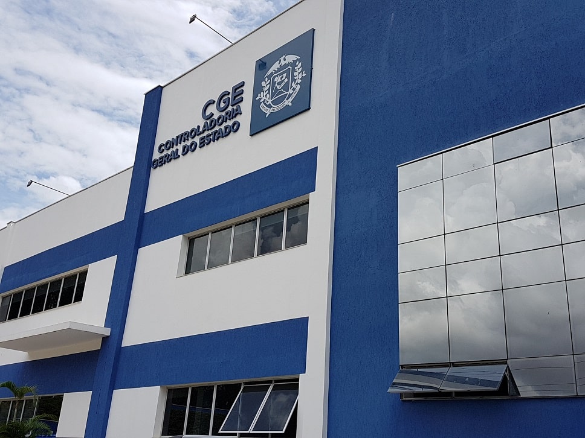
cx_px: 292
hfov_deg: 67.3
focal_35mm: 26
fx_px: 439
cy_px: 219
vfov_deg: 53.1
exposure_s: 1/2608
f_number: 1.7
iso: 40
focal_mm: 4.2
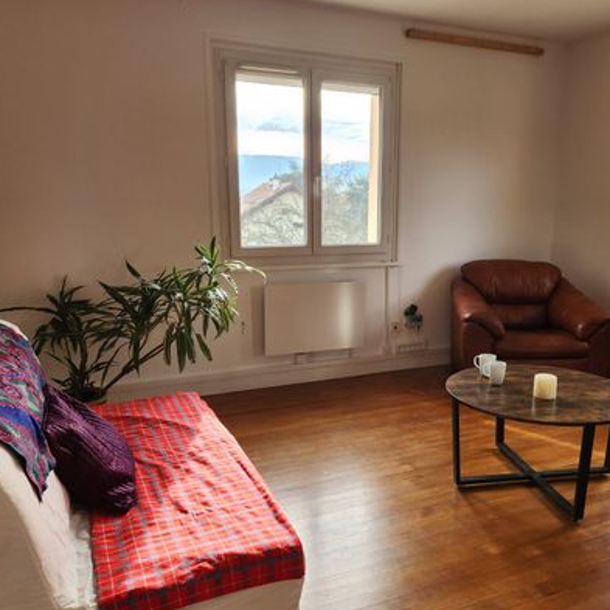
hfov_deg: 52.2
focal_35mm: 31
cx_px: 368
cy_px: 335
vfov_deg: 52.4
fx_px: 618
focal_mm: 5.4
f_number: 1.8
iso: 64
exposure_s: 1/180
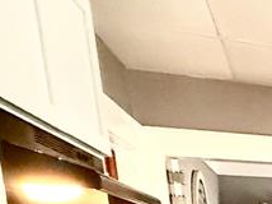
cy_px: 338
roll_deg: -0.1
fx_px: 526
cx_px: 557
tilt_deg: -10.7
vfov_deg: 18.4
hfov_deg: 18.2
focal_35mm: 67
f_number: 2.2
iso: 640
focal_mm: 2.22
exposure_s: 1/60
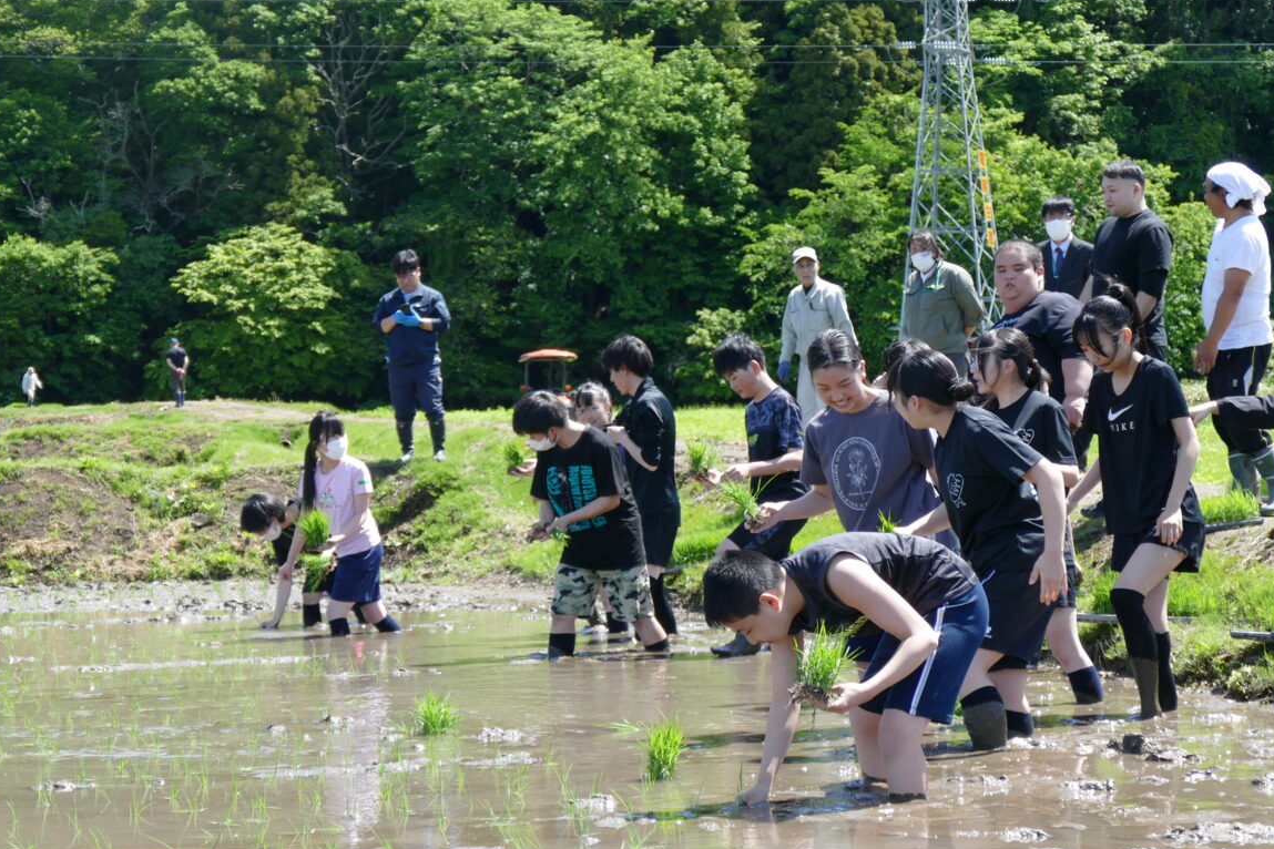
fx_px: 3326
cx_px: 721
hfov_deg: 21.7
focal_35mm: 94
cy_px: 498
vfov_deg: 14.5
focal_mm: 21.81
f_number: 3.5
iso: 125
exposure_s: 1/500
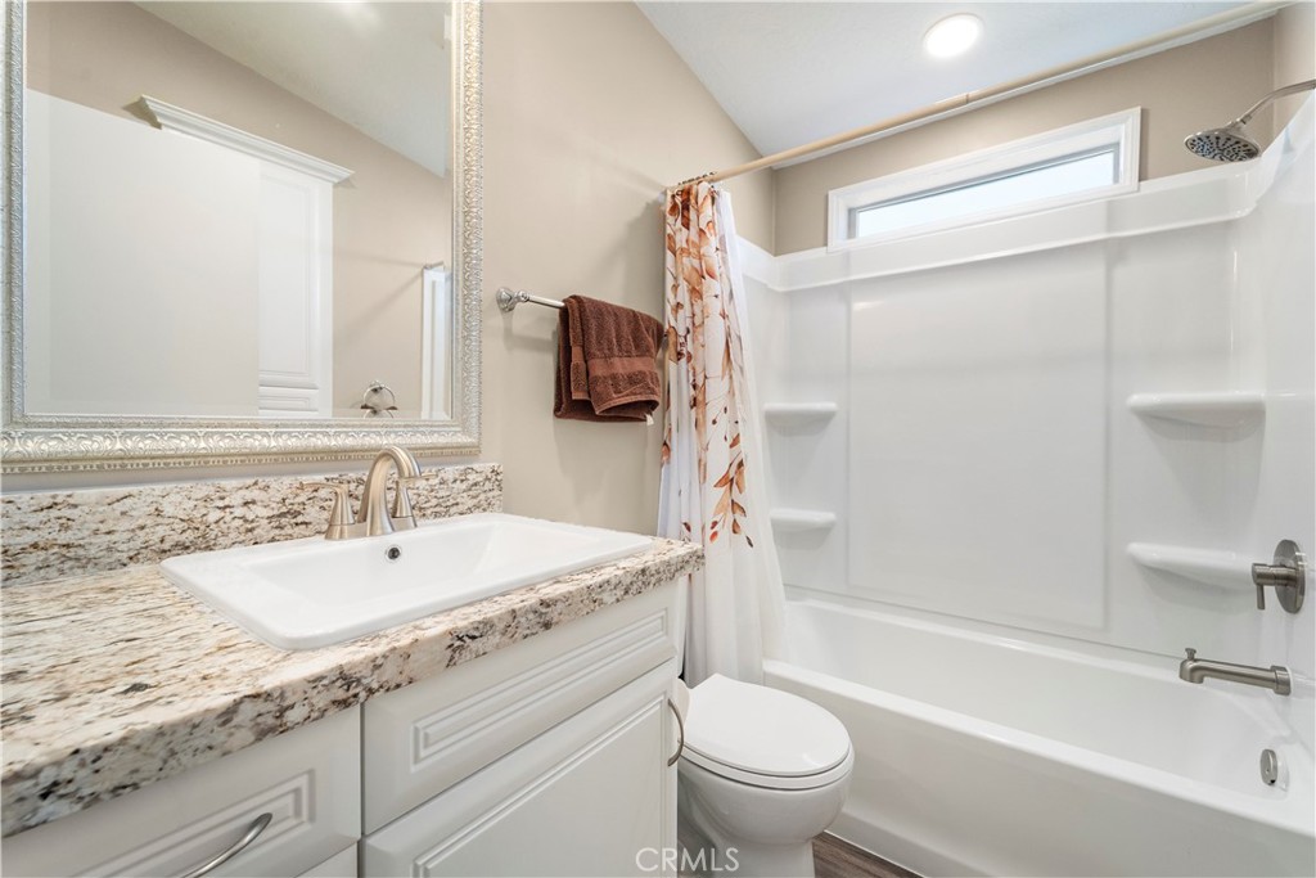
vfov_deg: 81.2
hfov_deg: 104.2
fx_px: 512
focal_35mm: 14
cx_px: 658
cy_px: 439
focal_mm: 14
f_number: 9
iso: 800
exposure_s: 1/13
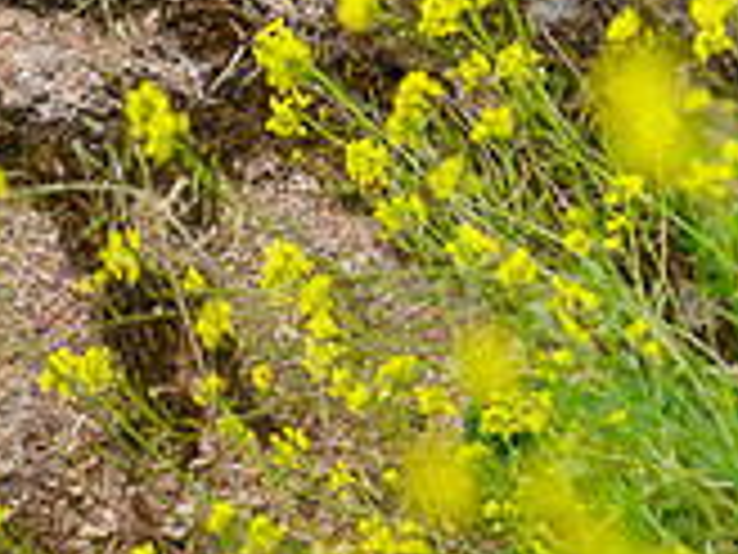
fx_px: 28909
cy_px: 41
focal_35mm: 1356
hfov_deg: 1.5
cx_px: 1174
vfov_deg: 1.1
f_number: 2.8
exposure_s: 1/1000
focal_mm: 400
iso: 400
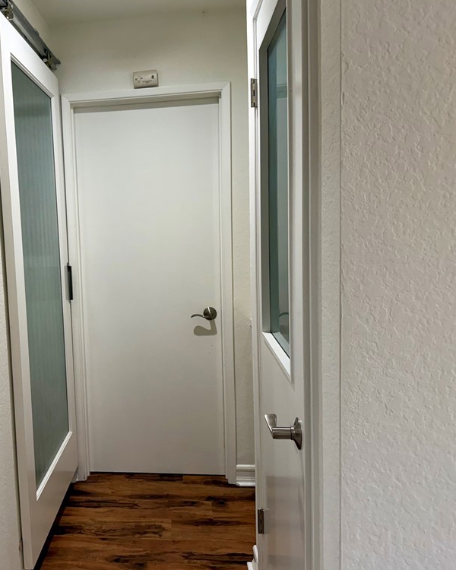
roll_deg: +2.7
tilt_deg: -5.4
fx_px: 540
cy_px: 283
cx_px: 107
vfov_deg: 55.7
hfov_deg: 44.1
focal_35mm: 32
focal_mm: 6.76
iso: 200
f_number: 1.78
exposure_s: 1/120
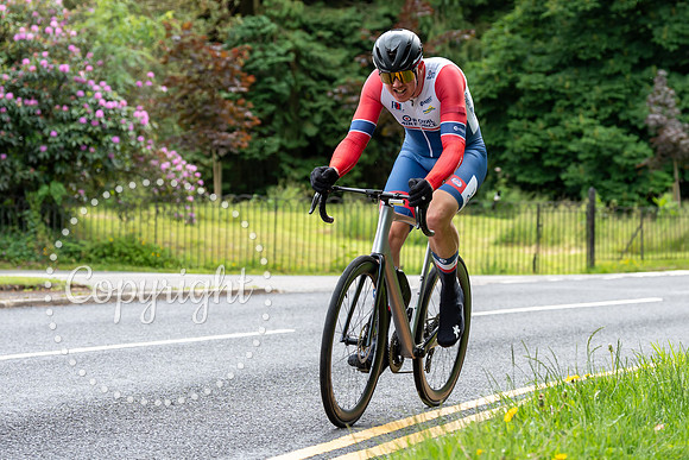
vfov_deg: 13.3
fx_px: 1972
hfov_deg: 19.8
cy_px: 208
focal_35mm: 103
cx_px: 437
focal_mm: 70
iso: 500
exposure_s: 1/1000
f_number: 3.5
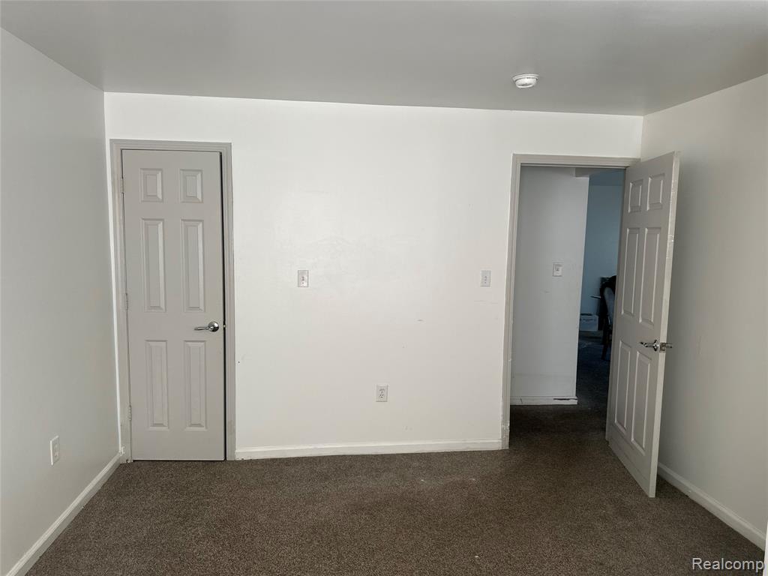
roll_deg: -1.2
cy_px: 288
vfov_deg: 56.8
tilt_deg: -6.4
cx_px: 384
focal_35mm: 24
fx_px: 532
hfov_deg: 71.6
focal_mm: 6.86
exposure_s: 1/121
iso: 160
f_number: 1.78
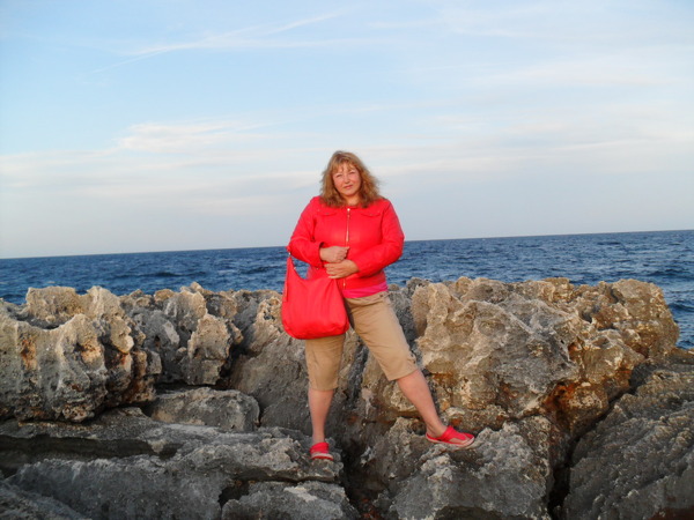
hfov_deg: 52.6
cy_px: 260
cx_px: 347
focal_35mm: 35
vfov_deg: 40.7
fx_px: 702
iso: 80
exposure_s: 1/250
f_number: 3
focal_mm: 6.3
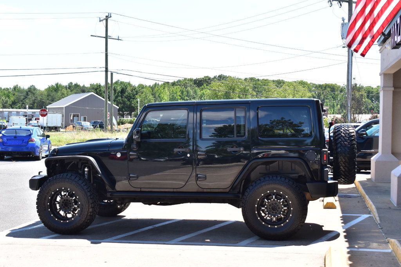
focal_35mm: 54
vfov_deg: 25.0
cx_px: 200
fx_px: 601
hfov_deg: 36.9
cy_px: 134
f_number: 10
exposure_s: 1/320
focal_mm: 36
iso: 400
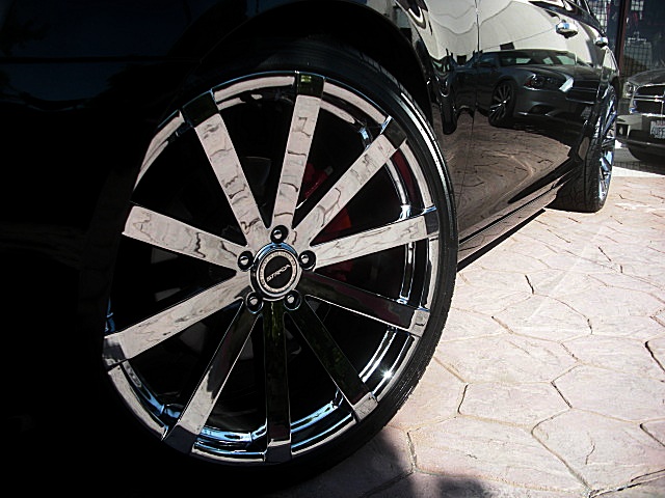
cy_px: 249
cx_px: 332
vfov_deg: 39.7
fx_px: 692
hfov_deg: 51.4
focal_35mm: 36
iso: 50
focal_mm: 6.3
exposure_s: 1/400
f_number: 2.8
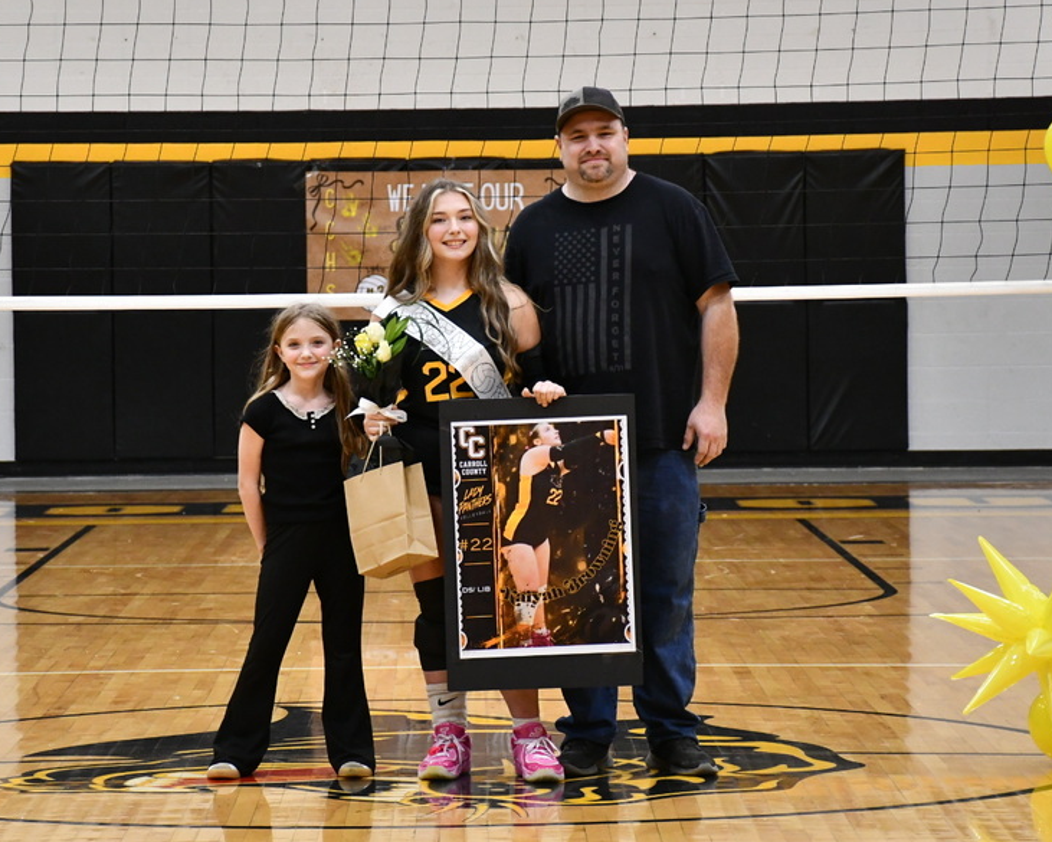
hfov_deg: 11.5
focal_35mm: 167
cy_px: 392
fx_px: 5200
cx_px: 439
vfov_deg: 9.3
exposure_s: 1/250
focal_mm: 85
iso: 2800
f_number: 5.3
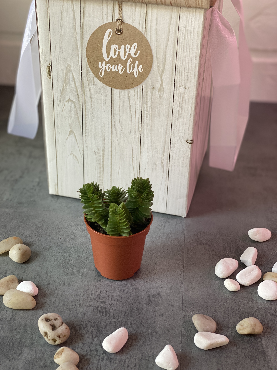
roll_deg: -2.7
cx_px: 138
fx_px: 555
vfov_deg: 36.8
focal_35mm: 52
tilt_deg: -33.7
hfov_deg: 28.0
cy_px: 185
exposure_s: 1/100
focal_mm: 6
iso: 100
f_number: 2
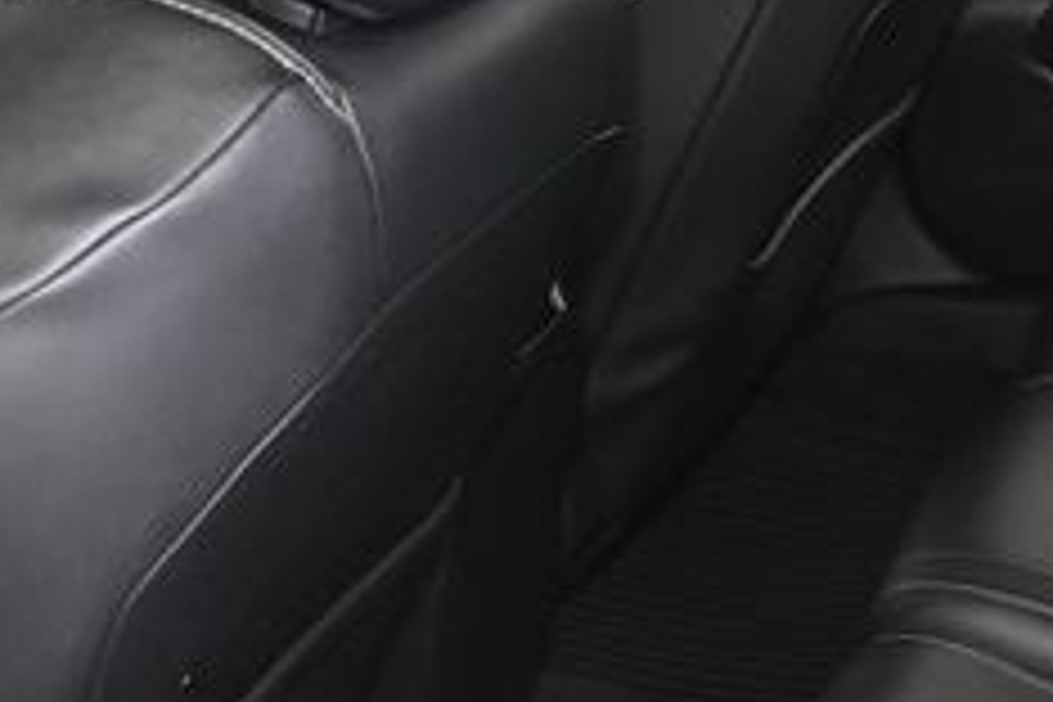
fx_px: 2164
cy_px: 538
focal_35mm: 74
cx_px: 1296
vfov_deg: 18.3
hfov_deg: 24.5
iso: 2500
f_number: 3.5
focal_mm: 18
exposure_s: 1/250
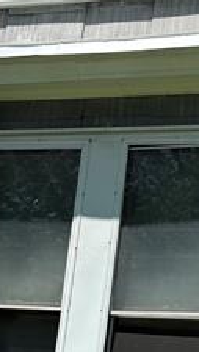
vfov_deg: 18.0
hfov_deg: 10.2
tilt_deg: +20.2
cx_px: 163
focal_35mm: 119
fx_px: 1113
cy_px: 160
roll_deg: -9.1
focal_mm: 6.76
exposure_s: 1/3584
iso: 80
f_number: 1.78
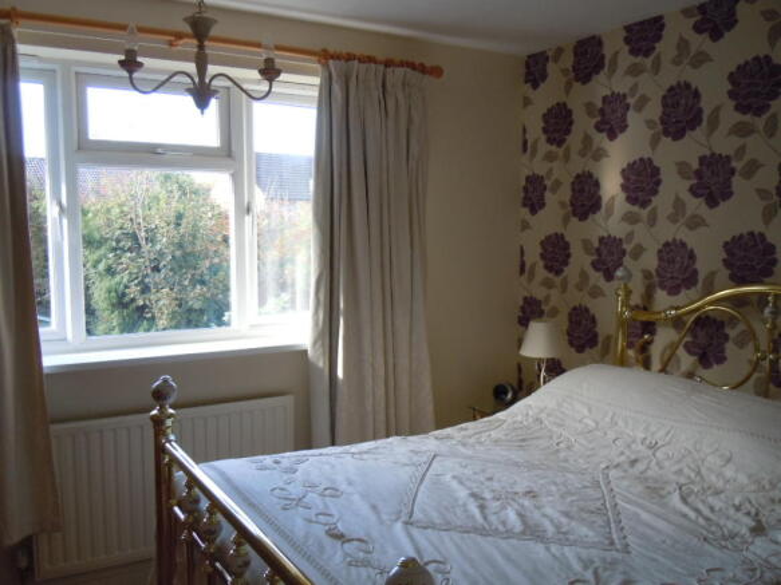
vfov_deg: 46.8
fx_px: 677
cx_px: 390
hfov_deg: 60.0
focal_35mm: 30
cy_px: 292
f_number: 3.5
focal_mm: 5.4
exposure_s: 1/60
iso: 200
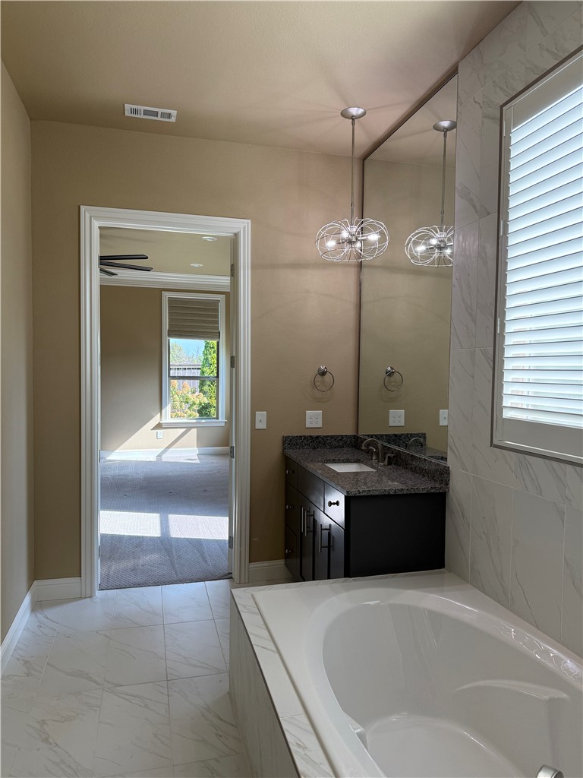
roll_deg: -0.7
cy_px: 389
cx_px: 292
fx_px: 539
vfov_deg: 71.6
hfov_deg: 56.8
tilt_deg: -1.8
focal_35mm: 24
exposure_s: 1/247
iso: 100
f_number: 1.78
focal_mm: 6.76
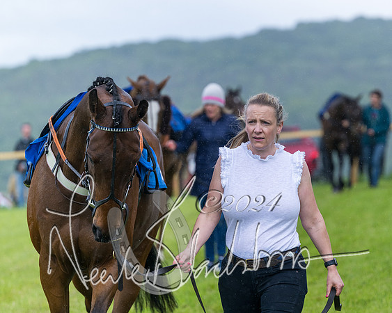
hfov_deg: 9.2
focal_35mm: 210
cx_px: 265
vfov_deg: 7.4
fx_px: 2431
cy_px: 136
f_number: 4
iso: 400
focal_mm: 165
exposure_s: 1/2000
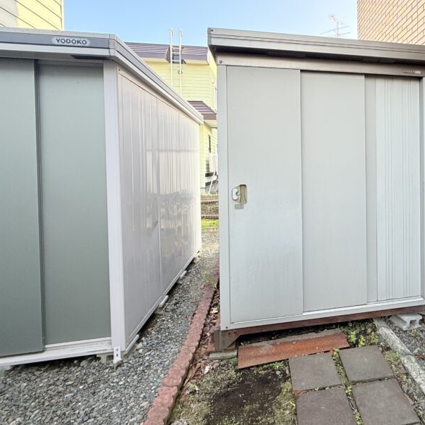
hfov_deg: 67.1
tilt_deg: -2.8
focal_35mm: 21
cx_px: 324
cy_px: 169
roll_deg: +0.0
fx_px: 292
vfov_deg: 71.4
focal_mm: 2.22
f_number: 2.2
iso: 100
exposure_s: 1/99
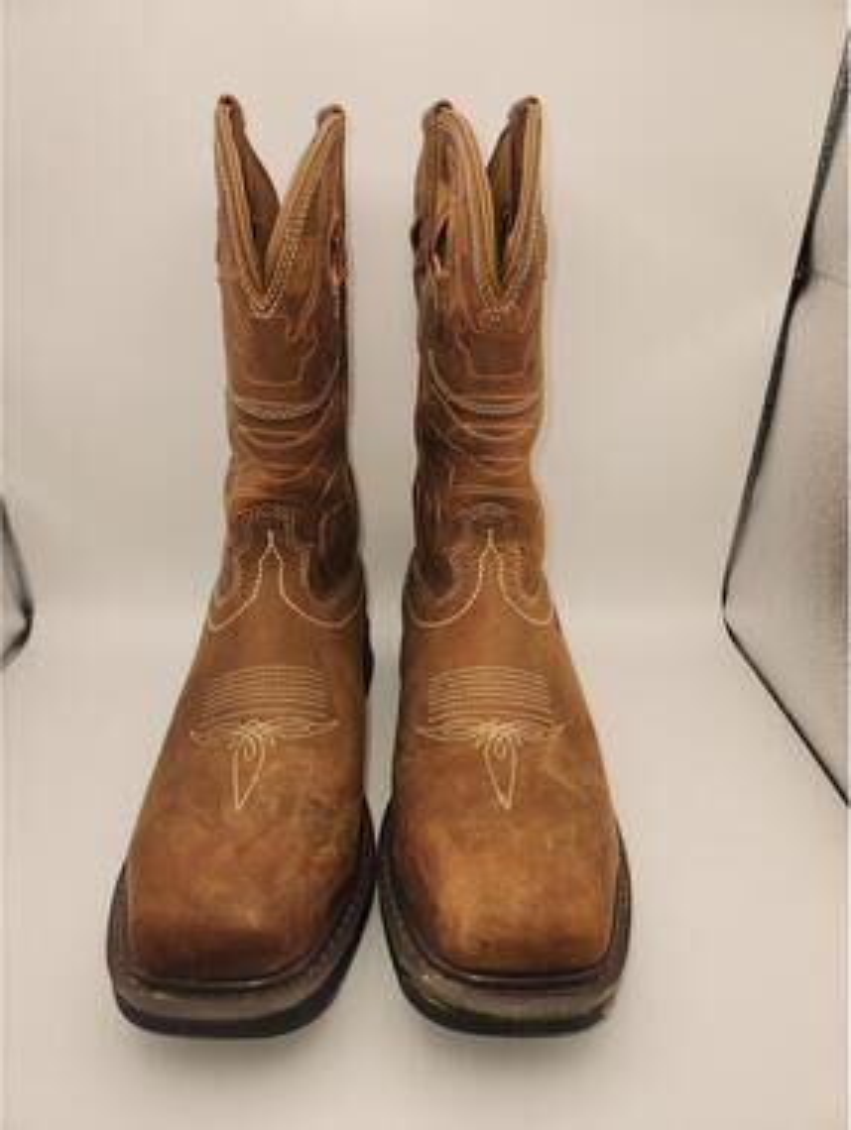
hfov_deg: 59.0
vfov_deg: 73.9
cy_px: 565
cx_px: 426
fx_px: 752
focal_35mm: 23
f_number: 1.8
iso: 20
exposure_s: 1/185
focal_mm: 5.4
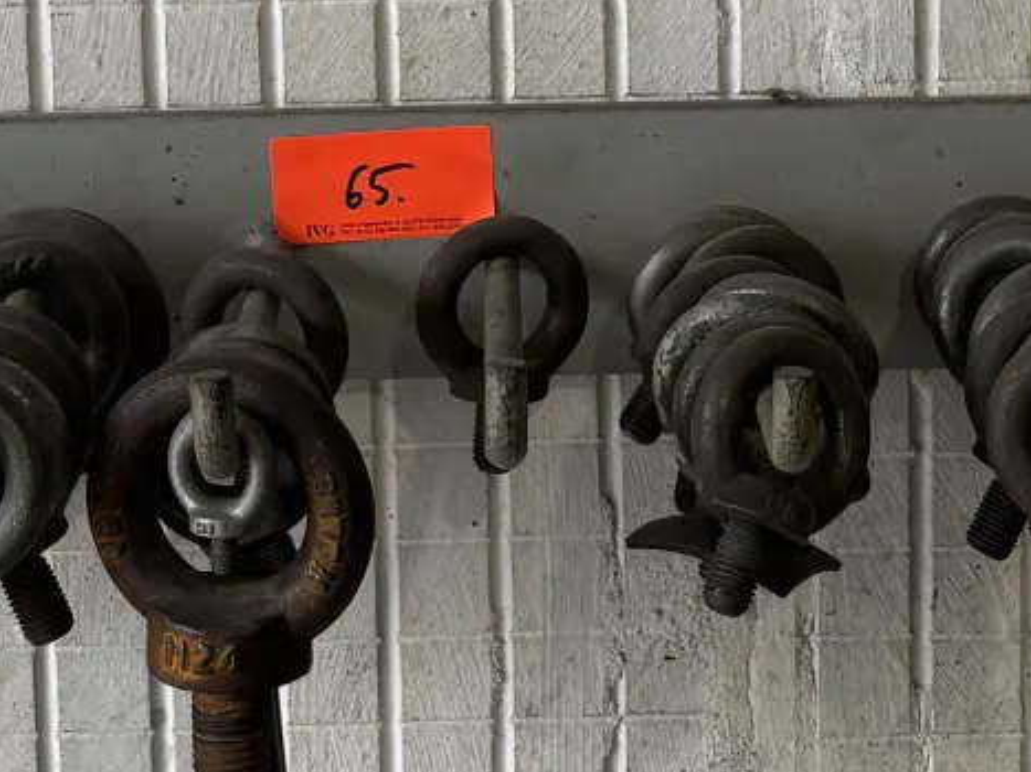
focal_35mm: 107
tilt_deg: -7.0
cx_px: 525
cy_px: -146
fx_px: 3186
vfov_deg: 13.5
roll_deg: +1.4
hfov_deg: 18.4
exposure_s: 1/126
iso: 50
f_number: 1.6
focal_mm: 5.96
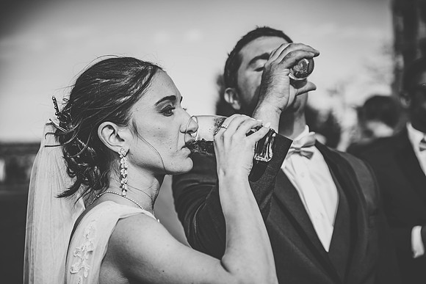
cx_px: 213
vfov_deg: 21.9
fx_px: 734
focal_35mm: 62
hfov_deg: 32.4
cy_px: 142
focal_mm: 62
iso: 500
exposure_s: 1/4000
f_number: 2.8
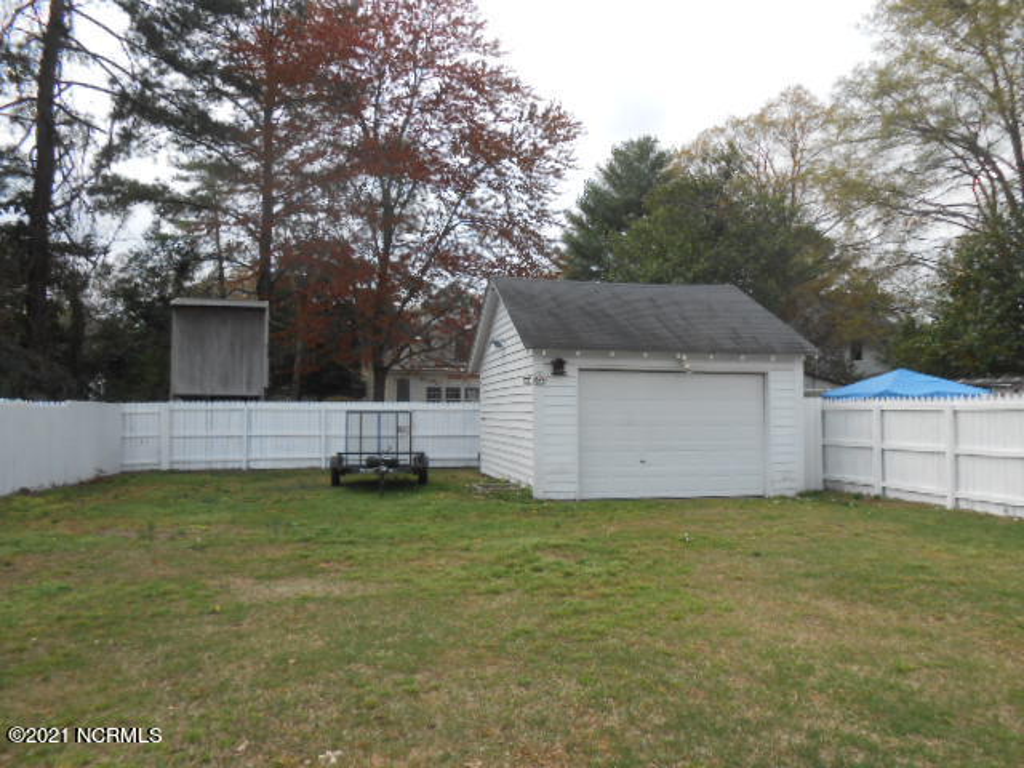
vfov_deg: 53.1
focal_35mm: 26
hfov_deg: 67.3
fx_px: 769
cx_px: 512
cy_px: 384
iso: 80
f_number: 3.5
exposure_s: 1/500
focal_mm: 4.6
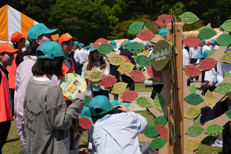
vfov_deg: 20.9
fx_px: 417
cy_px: 77
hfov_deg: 31.0
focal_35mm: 65
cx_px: 116
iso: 125
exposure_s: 1/1250
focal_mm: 65
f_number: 5.6
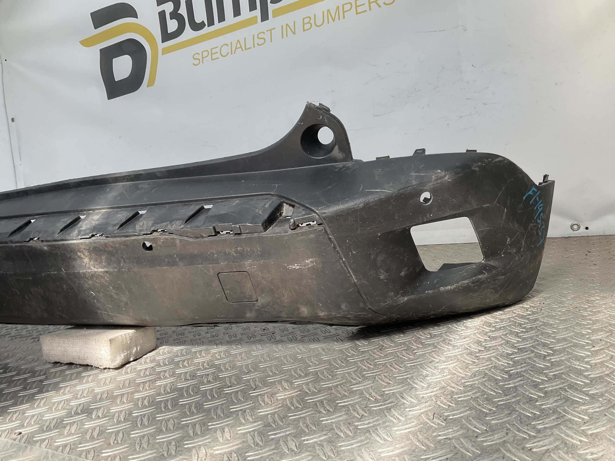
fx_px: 515
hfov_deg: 61.7
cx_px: 308
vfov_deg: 48.2
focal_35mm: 29
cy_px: 230
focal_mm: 3
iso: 16
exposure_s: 1/272
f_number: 1.8
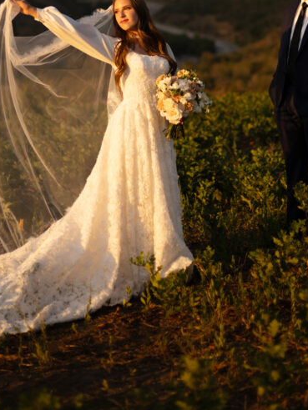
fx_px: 1186
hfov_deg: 14.8
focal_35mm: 100
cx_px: 155
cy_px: 25
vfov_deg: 19.2
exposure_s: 1/8000
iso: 200
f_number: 1.8
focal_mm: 50
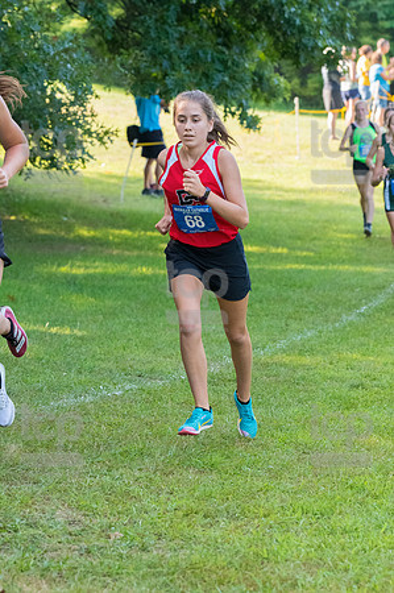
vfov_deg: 11.8
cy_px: 296
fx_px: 2863
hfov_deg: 7.9
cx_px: 197
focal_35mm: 174
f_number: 5
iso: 3200
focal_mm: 116
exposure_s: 1/1600
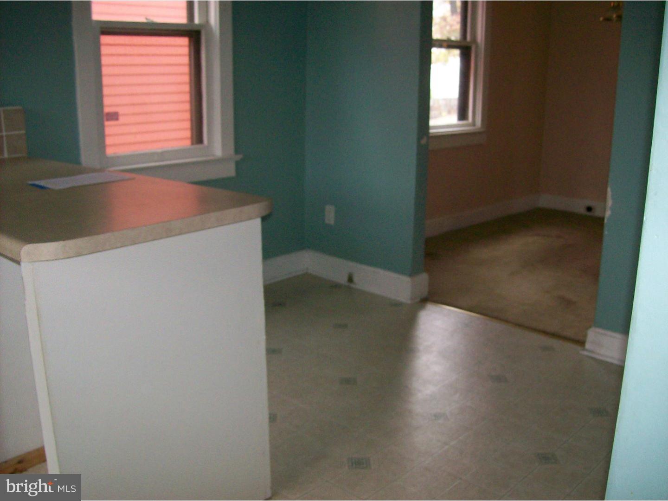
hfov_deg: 51.4
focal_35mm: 36
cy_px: 250
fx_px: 695
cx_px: 334
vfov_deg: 39.7
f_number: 2.7
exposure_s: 1/64
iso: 140
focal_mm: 6
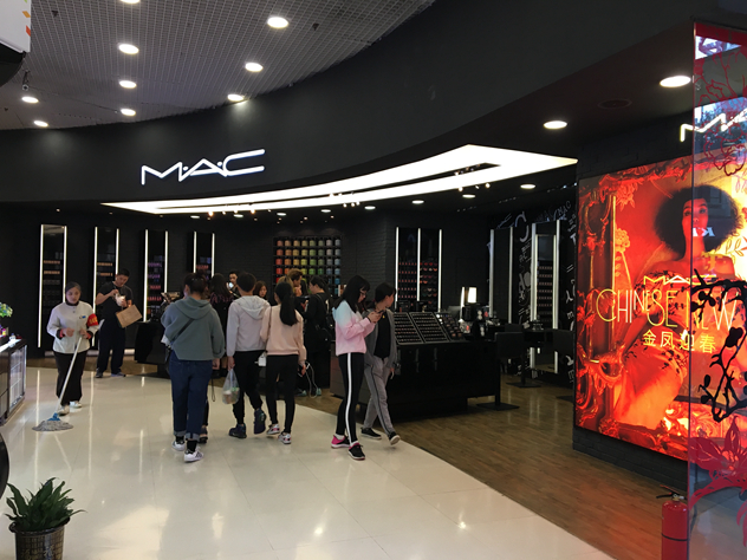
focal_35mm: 29
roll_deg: -0.7
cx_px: 374
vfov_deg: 48.2
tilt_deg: +0.7
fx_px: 626
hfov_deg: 61.7
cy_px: 280
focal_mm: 4.15
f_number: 2.2
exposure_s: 1/33
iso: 40
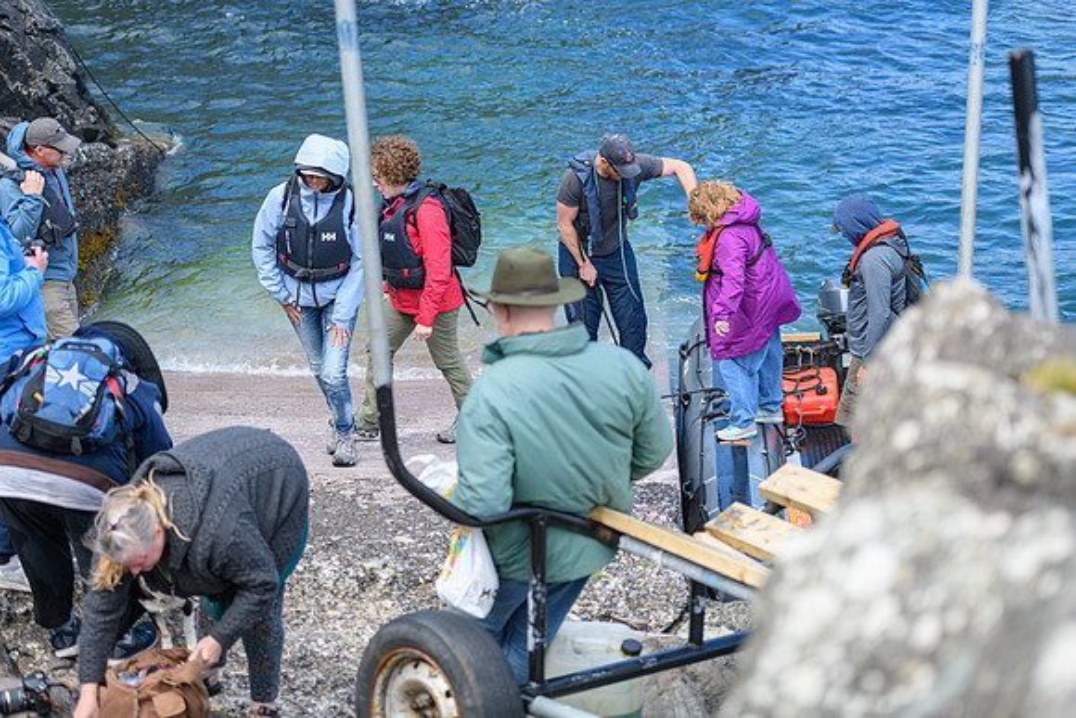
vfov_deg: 19.5
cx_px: 538
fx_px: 2093
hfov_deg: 28.8
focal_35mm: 70
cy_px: 359
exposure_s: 1/2000
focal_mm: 70
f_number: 2.8
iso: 160
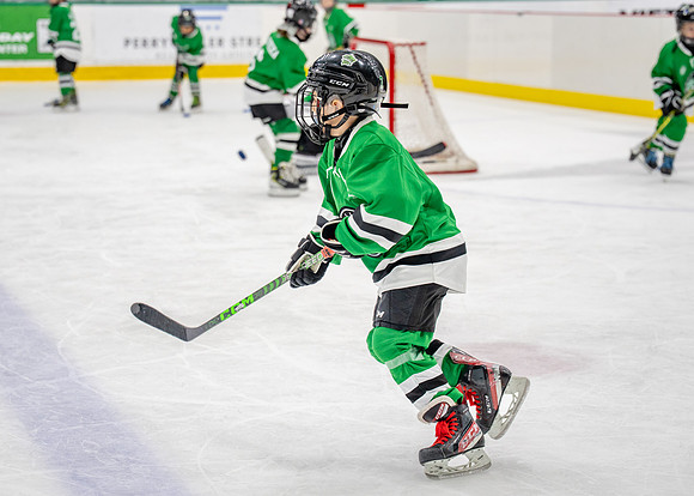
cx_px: 297
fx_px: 1894
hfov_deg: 20.8
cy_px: 231
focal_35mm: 96
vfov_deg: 14.9
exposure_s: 1/1000
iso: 1000
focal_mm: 70
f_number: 2.8
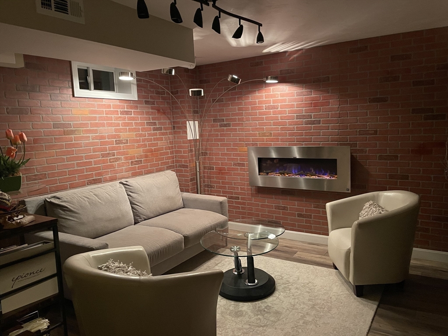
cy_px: 168
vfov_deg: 53.1
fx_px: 336
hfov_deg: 67.3
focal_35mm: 26
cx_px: 224
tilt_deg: -7.1
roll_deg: +2.3
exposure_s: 1/30
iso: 800
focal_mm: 4.2
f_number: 1.6
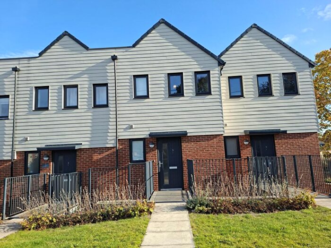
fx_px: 220
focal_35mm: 23
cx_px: 166
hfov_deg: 73.9
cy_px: 124
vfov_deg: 58.9
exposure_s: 1/683
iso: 50
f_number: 1.8
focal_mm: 5.54
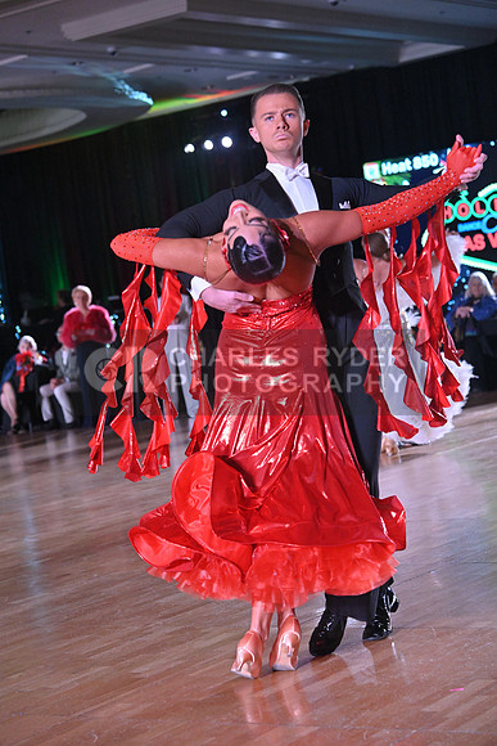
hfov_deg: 16.7
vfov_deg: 24.8
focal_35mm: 82
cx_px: 248
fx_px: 1697
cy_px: 373
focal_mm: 82
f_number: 5
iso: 4000
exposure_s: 1/400
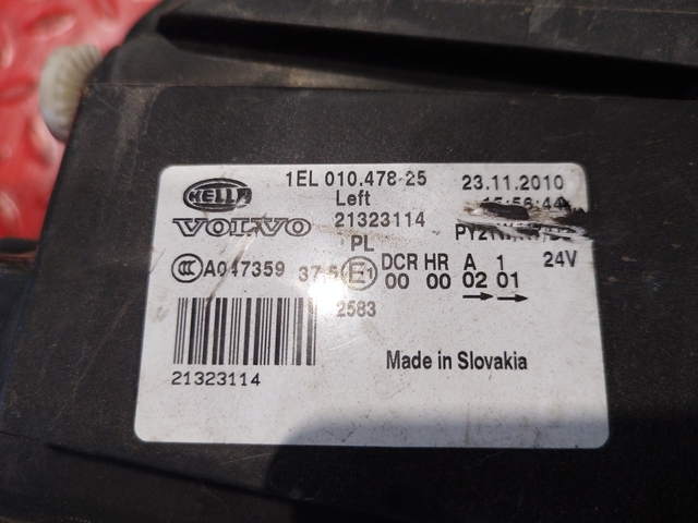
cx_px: 349
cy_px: 262
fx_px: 524
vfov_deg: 53.1
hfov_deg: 67.3
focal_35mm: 26
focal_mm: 6.24
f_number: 1.9
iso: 611
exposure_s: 1/50
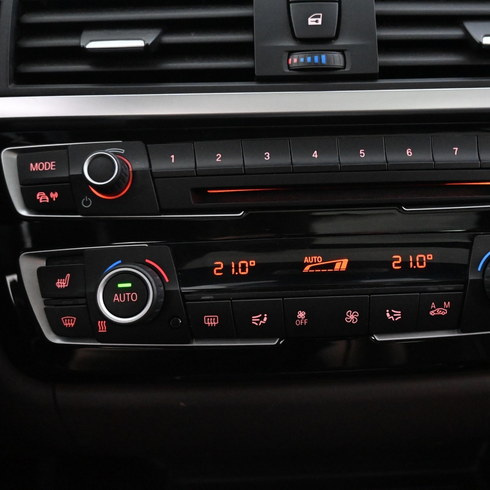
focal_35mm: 38
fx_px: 614
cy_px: 241
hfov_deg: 43.0
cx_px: 321
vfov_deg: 43.5
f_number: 3.8
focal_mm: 19.5
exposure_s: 1/30
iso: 7200
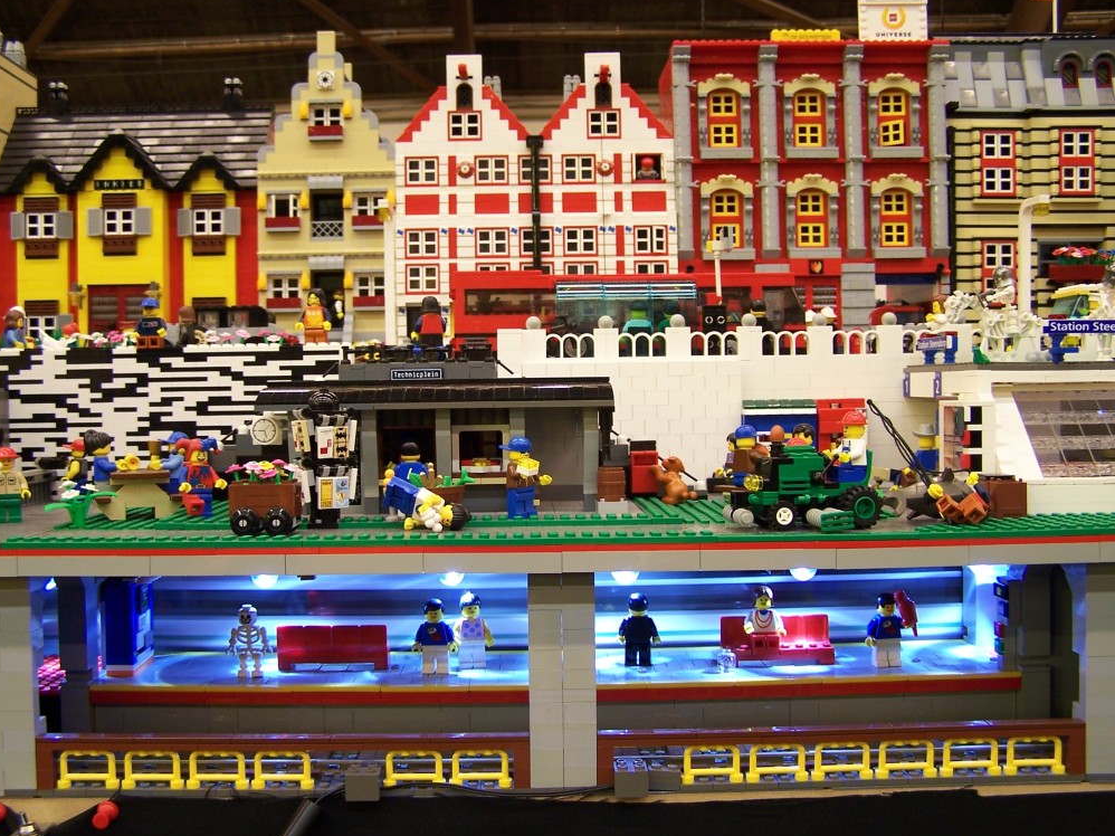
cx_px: 544
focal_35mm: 39
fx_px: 1256
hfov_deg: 47.9
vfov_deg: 36.8
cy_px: 422
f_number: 2.8
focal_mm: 6.3
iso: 80
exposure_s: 1/3
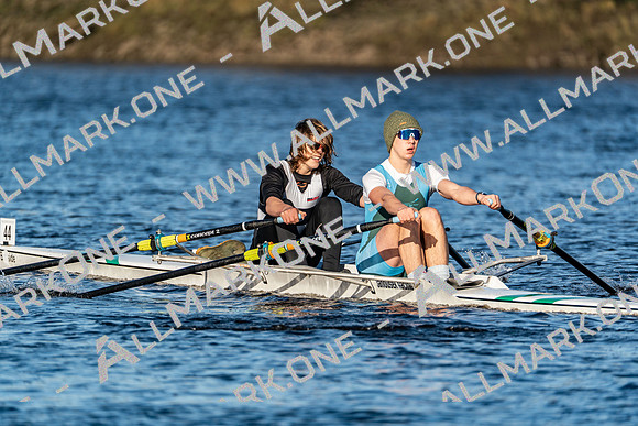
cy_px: 213
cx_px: 319
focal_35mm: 600
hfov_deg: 3.4
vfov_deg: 2.3
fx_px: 10635
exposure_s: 1/2000
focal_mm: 600
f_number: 6.3
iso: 320
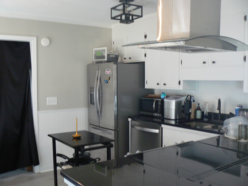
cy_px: 93
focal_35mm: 36
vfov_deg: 39.7
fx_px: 258
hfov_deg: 51.4
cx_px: 124
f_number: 2.8
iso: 200
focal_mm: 6
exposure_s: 1/20
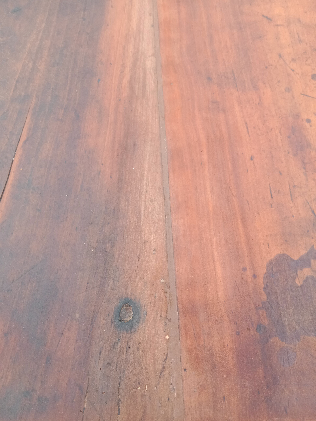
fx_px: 329
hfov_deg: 51.4
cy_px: 210
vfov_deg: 65.3
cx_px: 158
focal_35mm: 27
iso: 126
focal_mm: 3.65
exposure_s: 1/50
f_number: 2.2
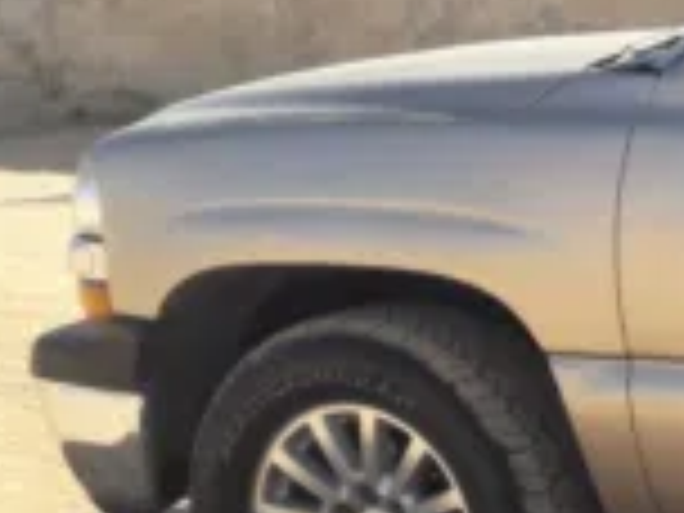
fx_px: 2332
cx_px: 1390
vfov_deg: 12.6
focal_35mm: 118
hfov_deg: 14.0
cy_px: 306
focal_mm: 3.7
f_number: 1.9
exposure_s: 1/869
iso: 40
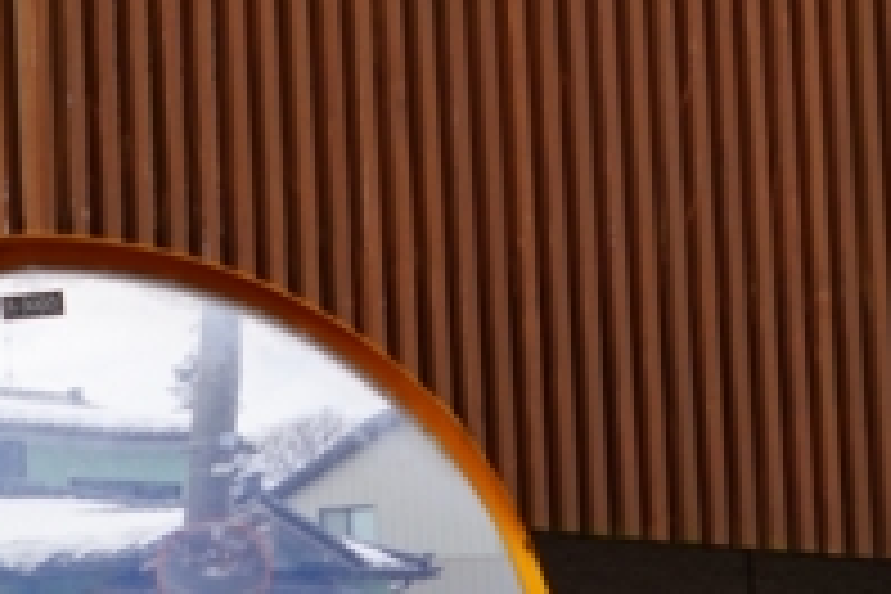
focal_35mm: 351
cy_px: 266
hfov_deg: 5.8
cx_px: -346
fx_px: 8687
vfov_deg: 3.9
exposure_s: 1/125
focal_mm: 87
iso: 100
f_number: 8
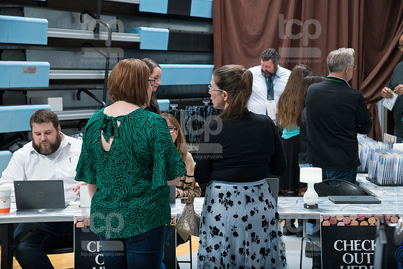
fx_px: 840
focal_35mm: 75
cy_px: 134
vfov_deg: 18.2
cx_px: 202
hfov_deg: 27.0
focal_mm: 75
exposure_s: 1/250
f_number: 5.6
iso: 4000
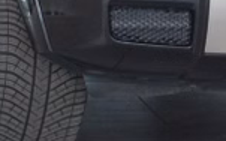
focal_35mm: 534
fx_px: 3285
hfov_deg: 3.9
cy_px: -138
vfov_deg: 2.4
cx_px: 196
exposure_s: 1/60
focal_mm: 66
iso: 640
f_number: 5.3
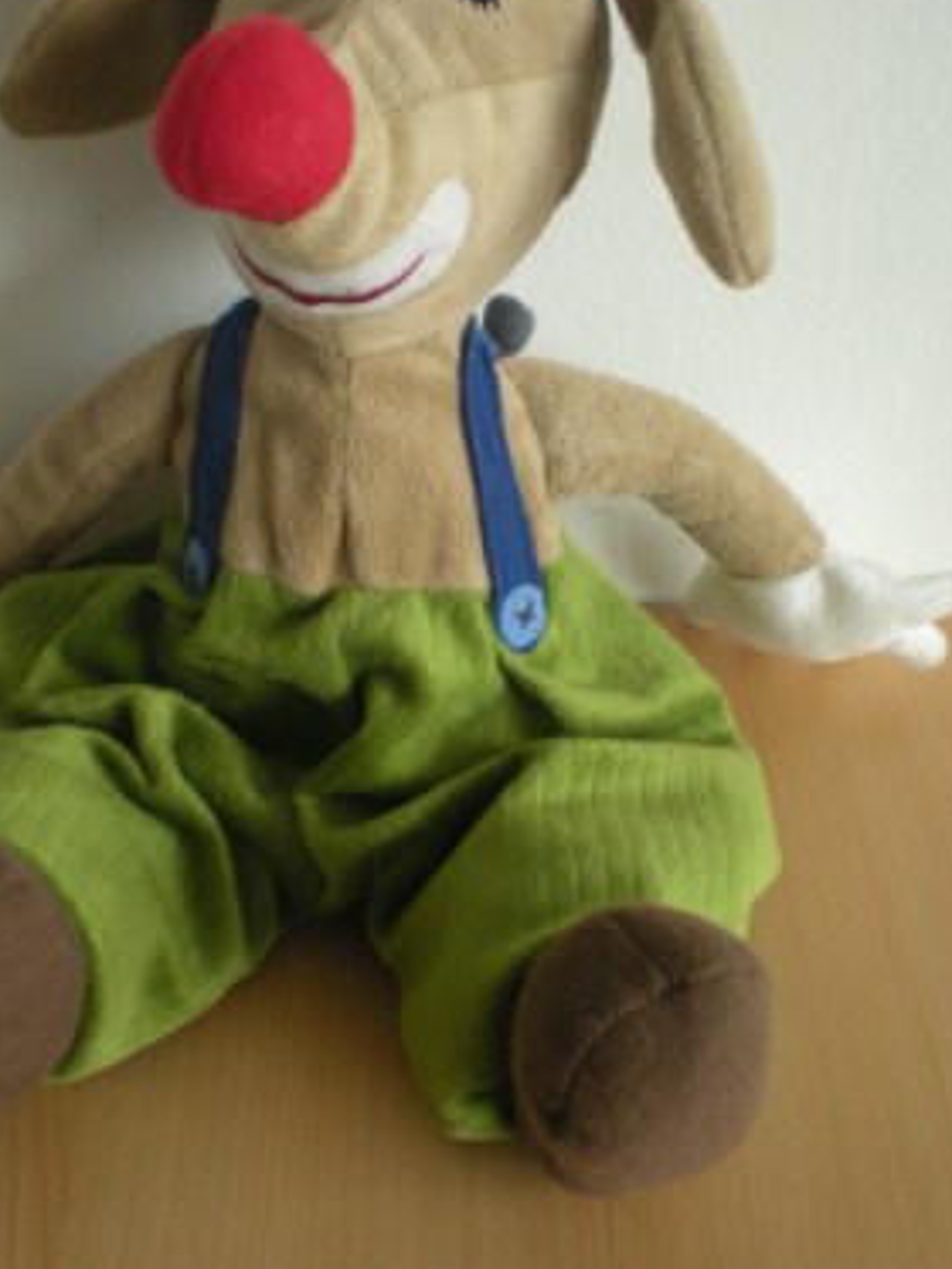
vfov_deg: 36.2
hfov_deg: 27.5
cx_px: 384
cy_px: 616
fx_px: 1942
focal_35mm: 53
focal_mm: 6.3
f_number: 3.1
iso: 200
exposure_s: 1/30
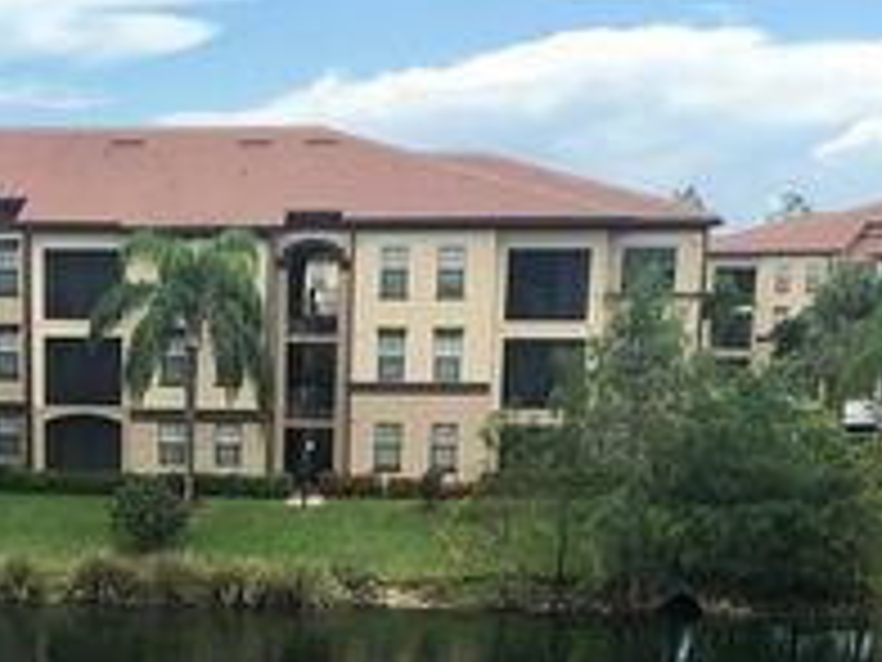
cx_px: 112
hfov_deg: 25.6
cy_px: 768
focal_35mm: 74
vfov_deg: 18.9
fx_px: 1885
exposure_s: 1/1241
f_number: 2.2
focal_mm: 4.15
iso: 25
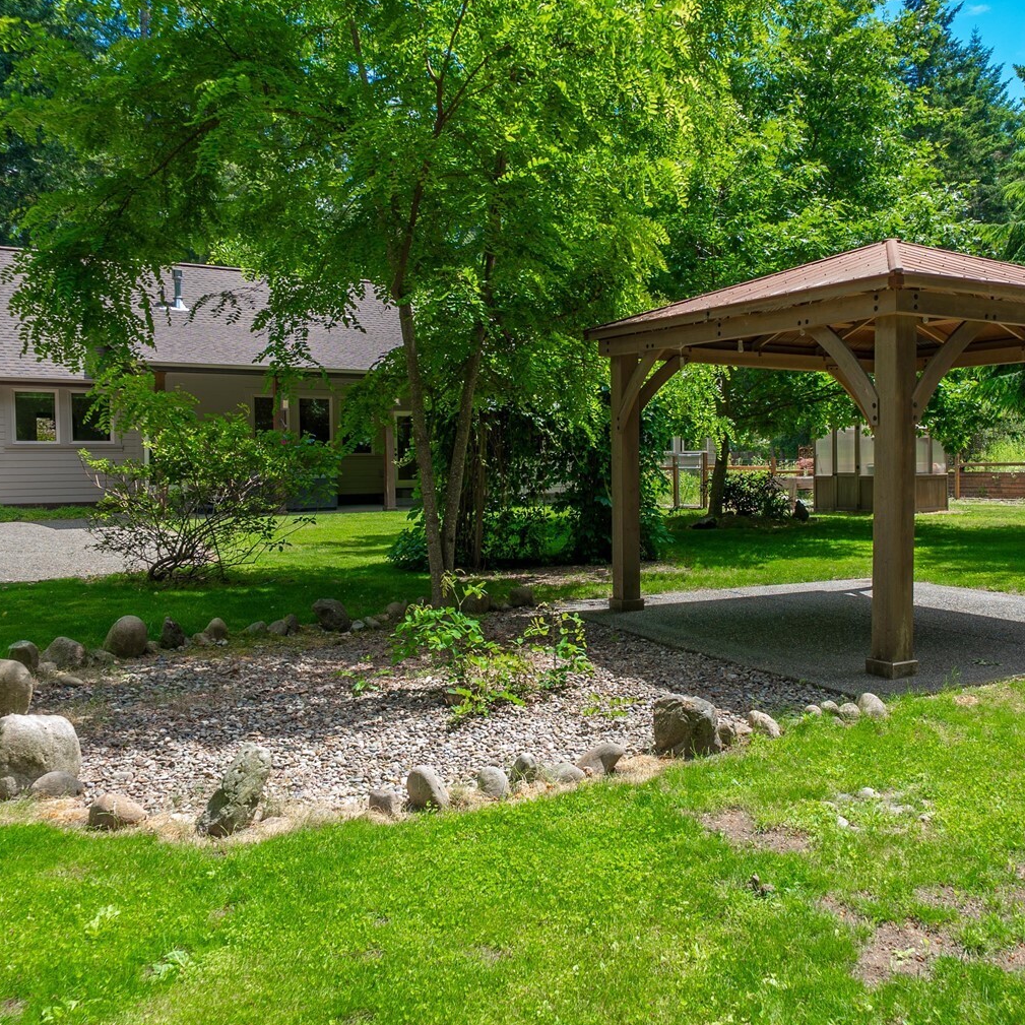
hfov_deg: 53.4
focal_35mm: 30
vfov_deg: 54.0
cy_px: 493
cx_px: 643
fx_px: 1005
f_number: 7.1
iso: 80
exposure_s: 1/40
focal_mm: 21
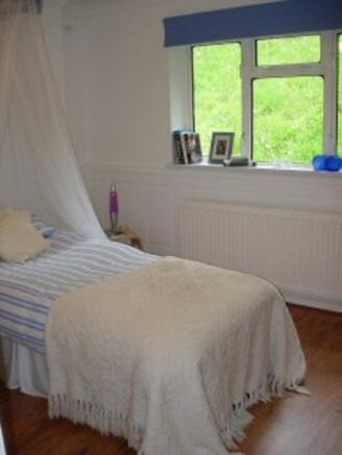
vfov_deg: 49.0
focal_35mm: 38
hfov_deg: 37.7
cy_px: 228
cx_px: 171
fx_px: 500
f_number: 2.8
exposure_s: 1/32
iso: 79
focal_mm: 7.8
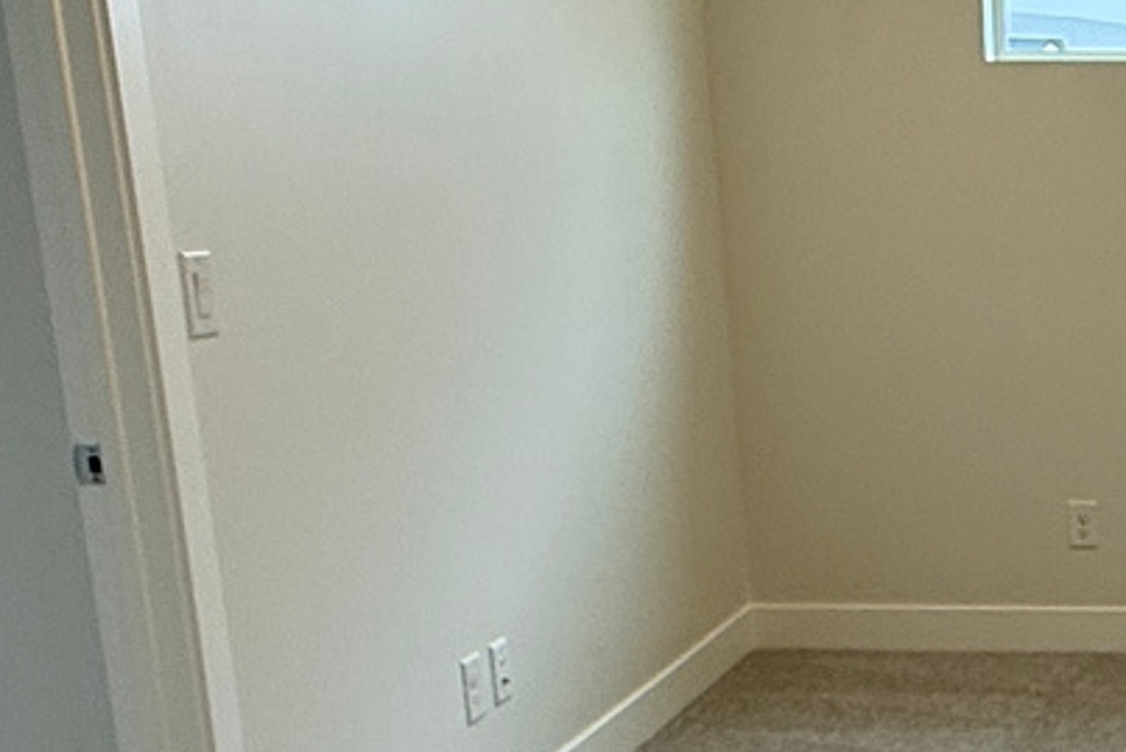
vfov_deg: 17.9
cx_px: 1422
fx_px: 2315
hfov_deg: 24.3
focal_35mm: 74
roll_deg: +0.6
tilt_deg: -16.6
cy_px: 786
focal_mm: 2.22
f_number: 2.2
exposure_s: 1/120
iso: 100
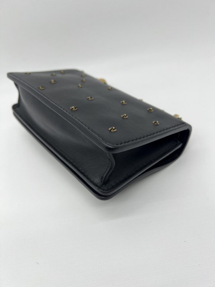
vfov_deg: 67.3
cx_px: 108
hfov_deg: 53.1
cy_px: 144
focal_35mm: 26
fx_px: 215
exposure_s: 1/181
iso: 40
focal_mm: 5.7
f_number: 1.5
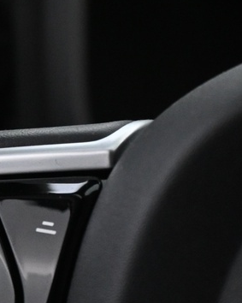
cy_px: 301
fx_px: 1155
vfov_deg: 14.7
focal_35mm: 129
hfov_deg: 11.6
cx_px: -91
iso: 1600
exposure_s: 1/30
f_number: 4
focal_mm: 20
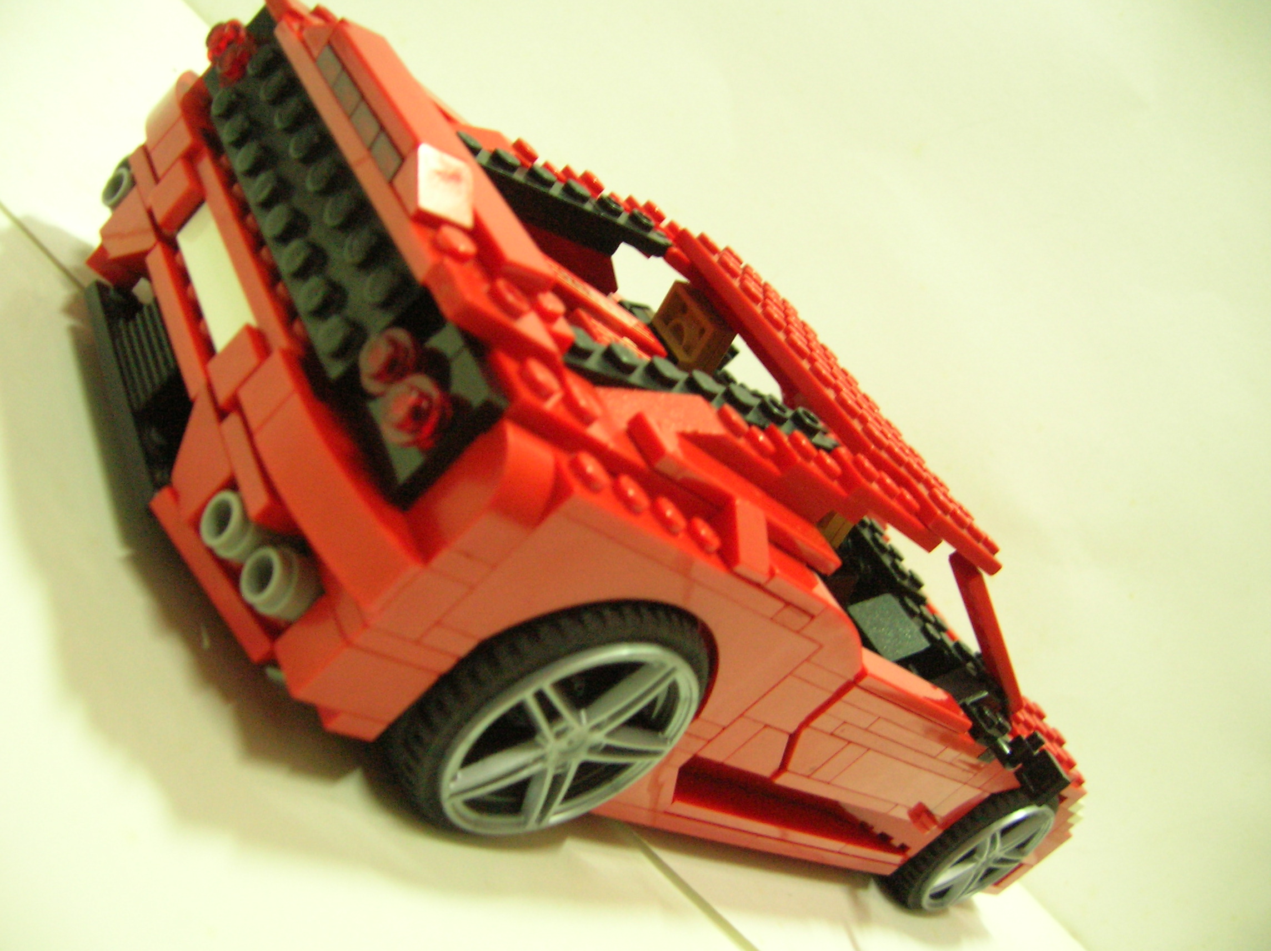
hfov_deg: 54.0
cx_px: 636
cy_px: 476
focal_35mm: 34
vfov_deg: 41.7
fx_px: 1247
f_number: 2.9
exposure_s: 1/3.8
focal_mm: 5.7
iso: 200
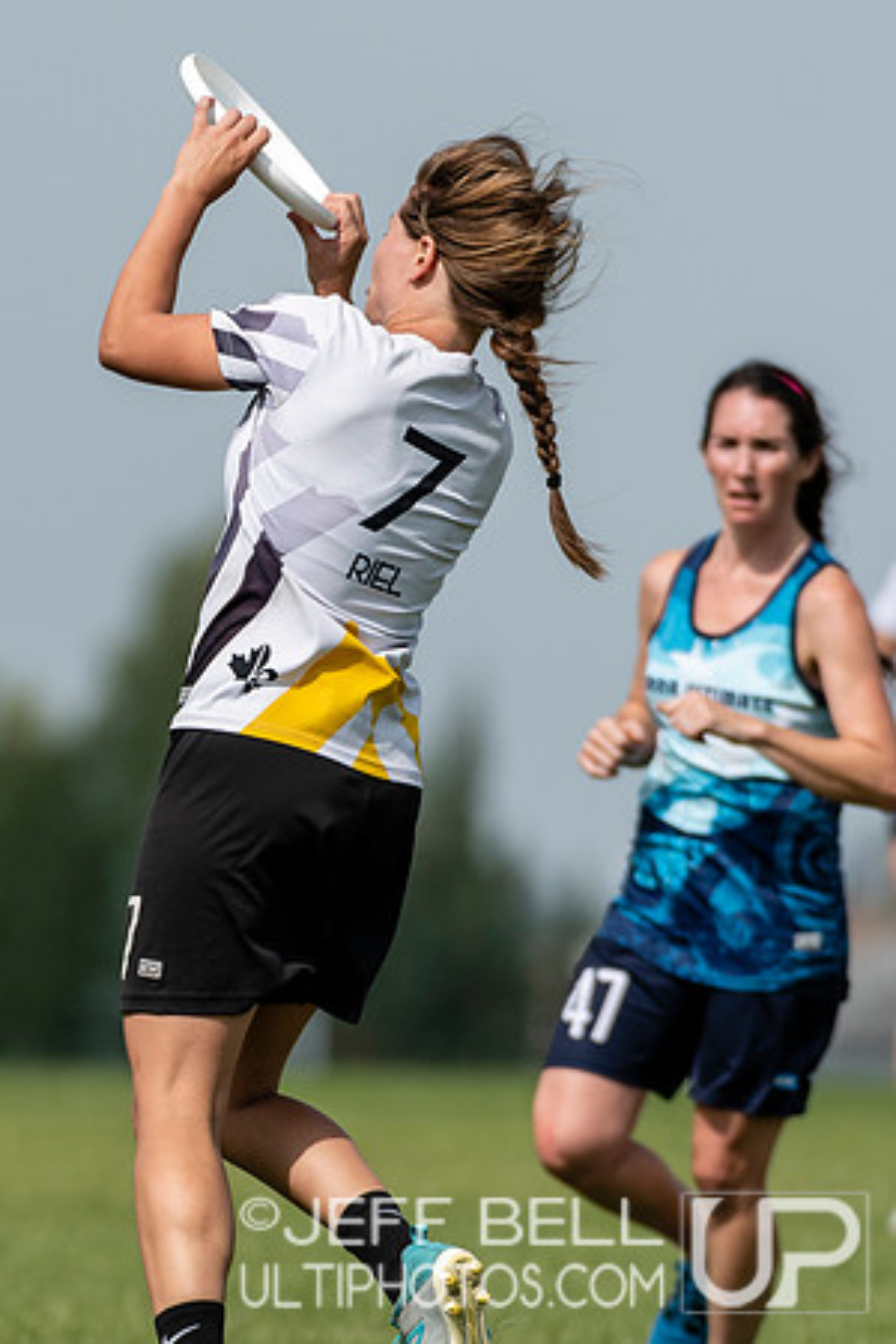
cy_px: 462
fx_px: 34166
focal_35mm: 915
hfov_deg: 1.5
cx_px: -195
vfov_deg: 2.3
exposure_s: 1/1250
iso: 100
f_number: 4
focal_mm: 310
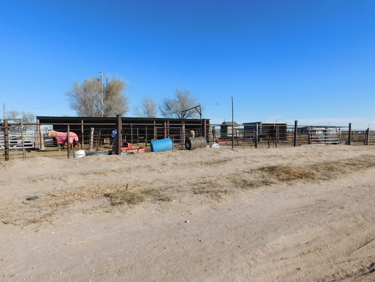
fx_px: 249
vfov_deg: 58.9
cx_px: 188
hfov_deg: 73.9
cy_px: 141
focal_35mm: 23
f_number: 6
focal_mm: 4
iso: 125
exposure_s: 1/640
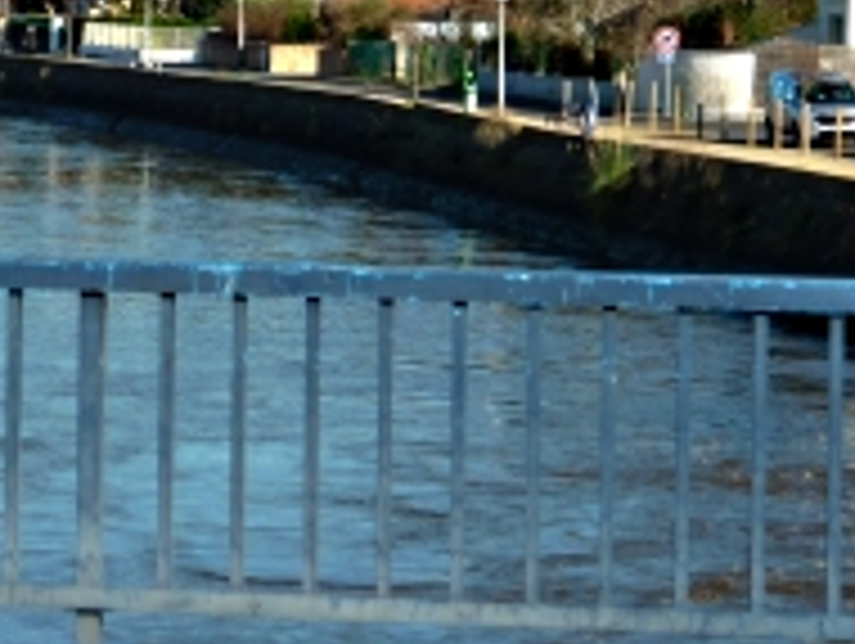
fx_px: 4476
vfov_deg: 8.2
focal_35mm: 181
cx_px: 27
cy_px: 72
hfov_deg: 10.8
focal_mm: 14.2
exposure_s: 1/500
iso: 80
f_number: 4.4
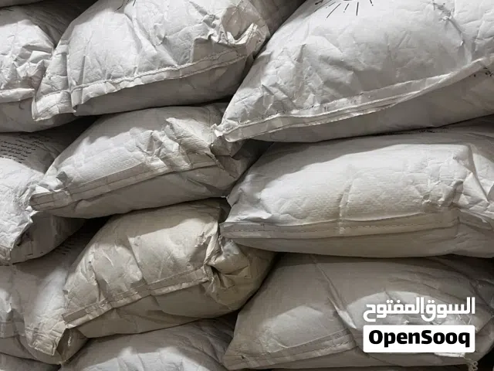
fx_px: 371
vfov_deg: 53.1
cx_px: 247
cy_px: 186
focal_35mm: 26
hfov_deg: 67.3
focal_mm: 5.7
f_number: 1.5
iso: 250
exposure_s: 1/50
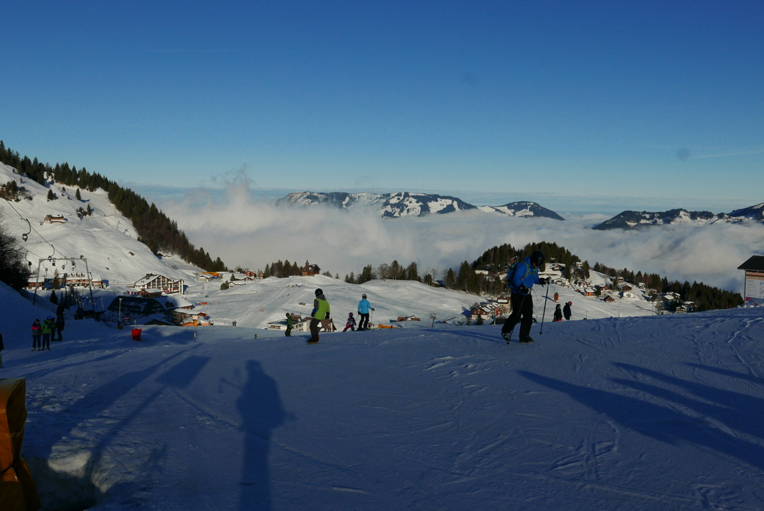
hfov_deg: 51.9
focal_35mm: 37
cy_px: 256
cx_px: 382
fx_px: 786
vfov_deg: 36.0
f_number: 5.6
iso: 200
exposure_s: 1/2500
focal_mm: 16.5
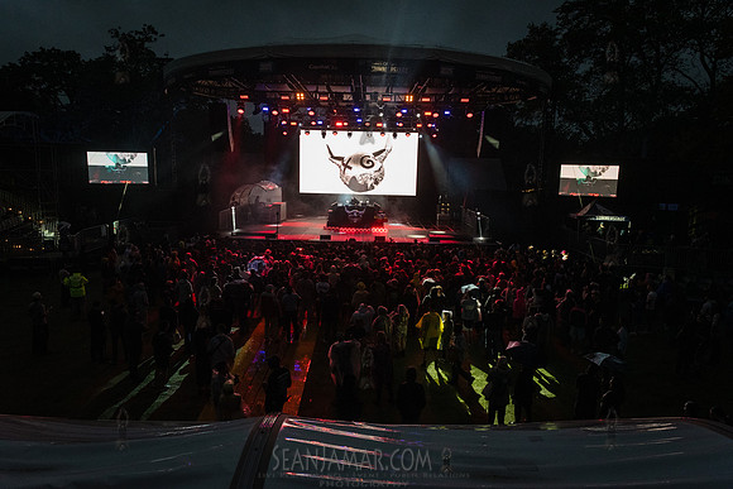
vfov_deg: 53.2
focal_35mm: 24
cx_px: 366
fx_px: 489
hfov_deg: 73.7
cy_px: 244
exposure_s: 1/1000
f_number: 4.5
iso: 5000
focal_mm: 24
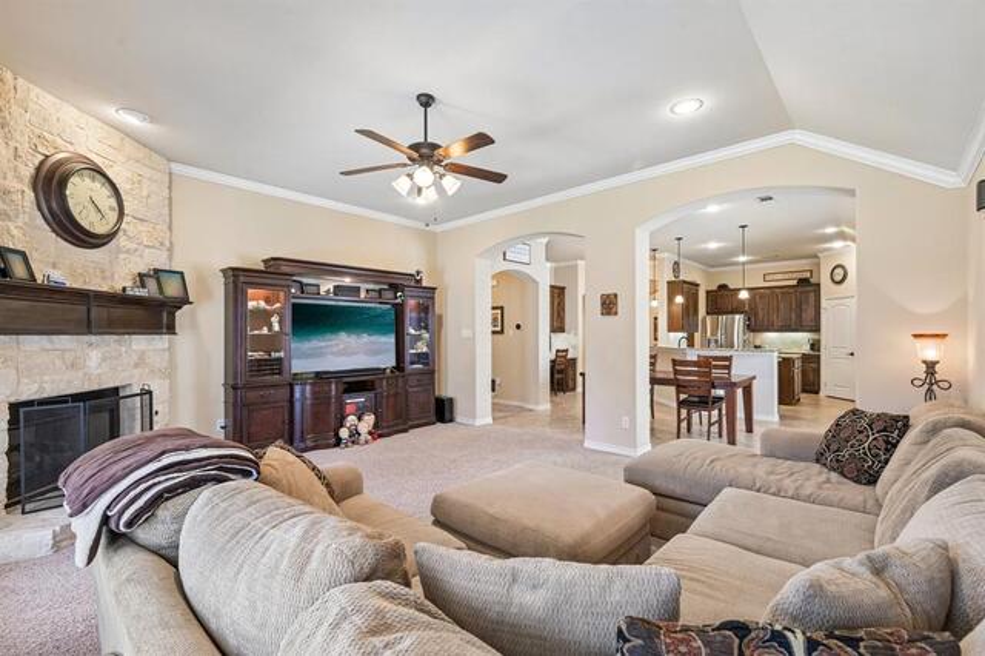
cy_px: 328
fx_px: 424
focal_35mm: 16
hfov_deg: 98.6
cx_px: 492
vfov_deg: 75.4
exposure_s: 1/8
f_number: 8
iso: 400
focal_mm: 15.5
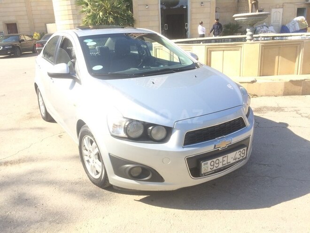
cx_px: 155
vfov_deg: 48.2
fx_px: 260
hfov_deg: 61.7
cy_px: 116
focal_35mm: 29
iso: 32
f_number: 2.2
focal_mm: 4.15
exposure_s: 1/672
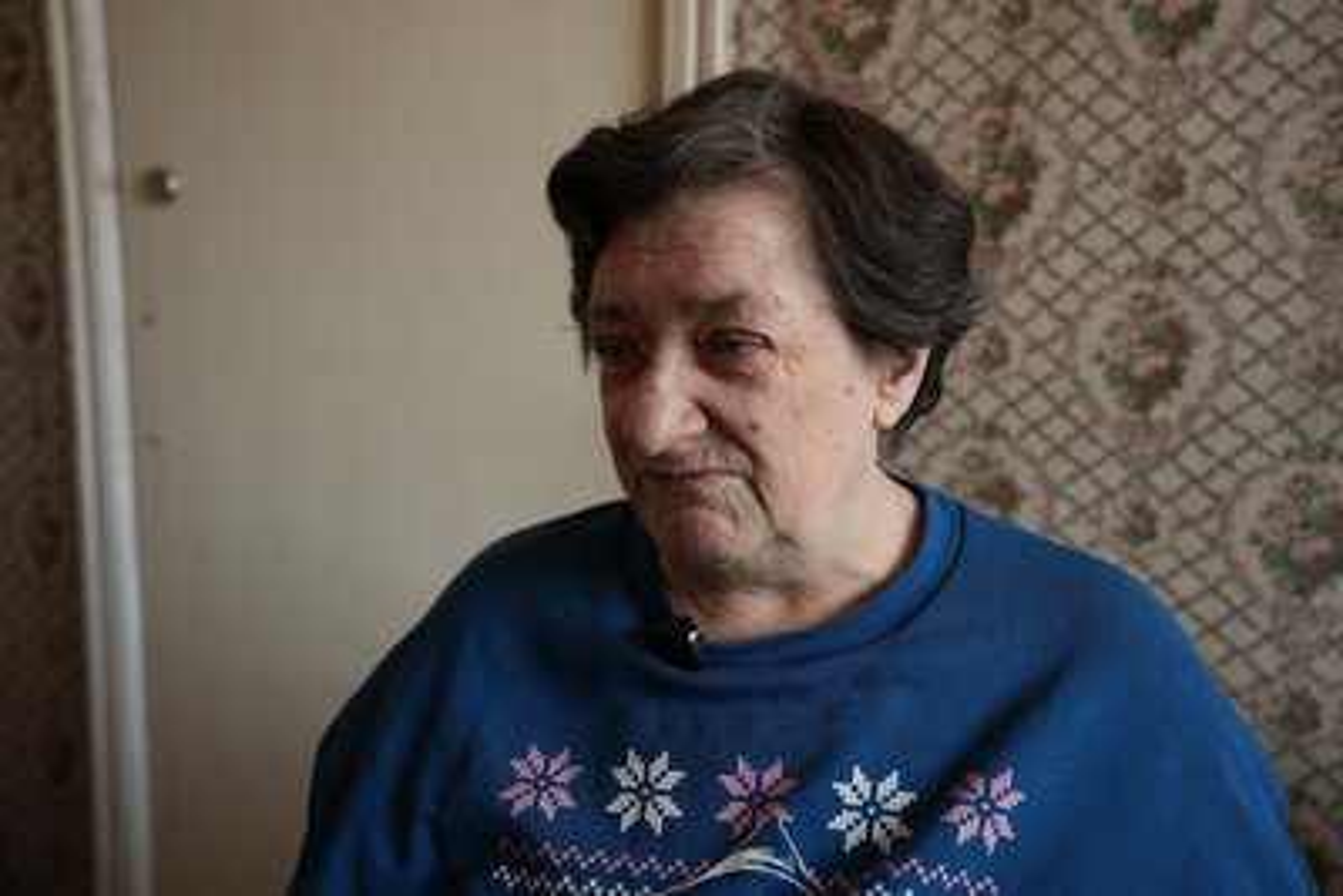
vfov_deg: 37.9
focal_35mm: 35
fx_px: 1306
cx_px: 672
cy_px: 448
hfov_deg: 54.4
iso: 400
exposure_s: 1/125
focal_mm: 35
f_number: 2.8
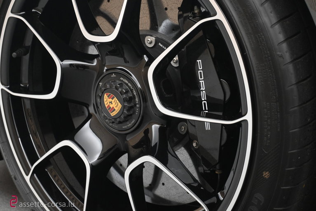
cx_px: 158
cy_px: 106
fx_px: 540
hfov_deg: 32.6
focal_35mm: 62
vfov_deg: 22.1
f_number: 5.6
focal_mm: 41
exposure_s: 1/30
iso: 2000
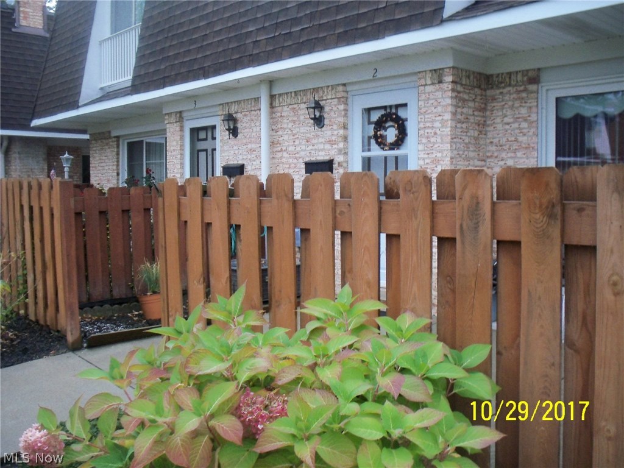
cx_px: 312
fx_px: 685
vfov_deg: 37.7
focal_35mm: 38
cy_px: 234
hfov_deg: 49.0
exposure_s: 1/80
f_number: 3.5
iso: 250
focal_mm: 6.3
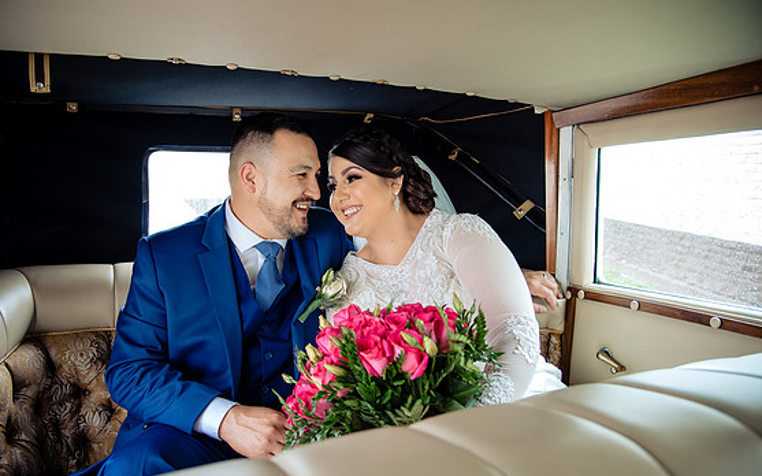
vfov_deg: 47.6
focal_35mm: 26
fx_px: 540
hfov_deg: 70.4
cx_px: 378
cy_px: 246
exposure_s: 1/160
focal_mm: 24
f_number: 4
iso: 1250
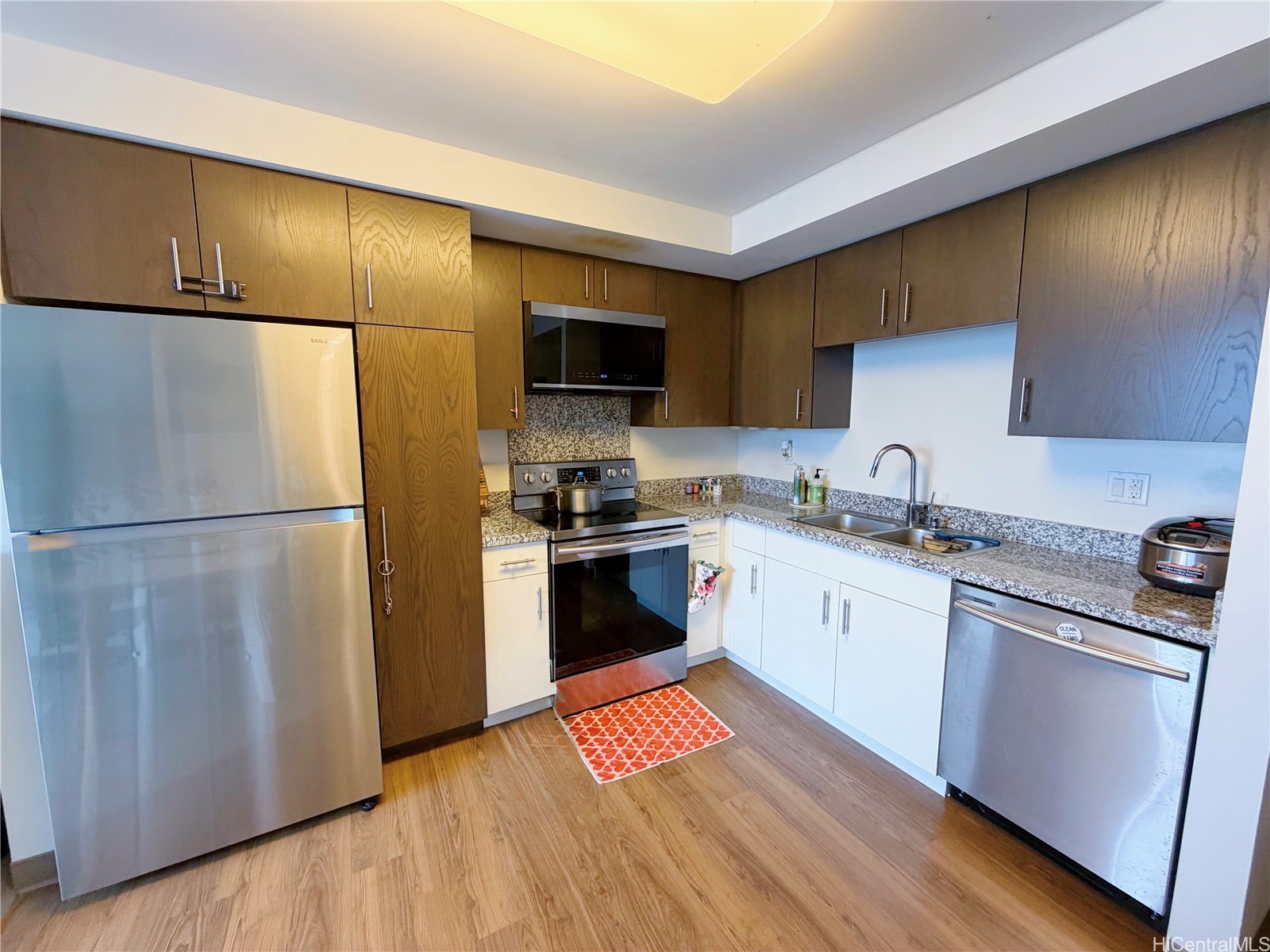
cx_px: 635
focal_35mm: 14
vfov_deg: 85.7
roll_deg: +0.2
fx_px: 514
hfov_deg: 102.1
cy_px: 476
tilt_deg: -6.5
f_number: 2.2
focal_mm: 2.22
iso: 200
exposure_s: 1/62
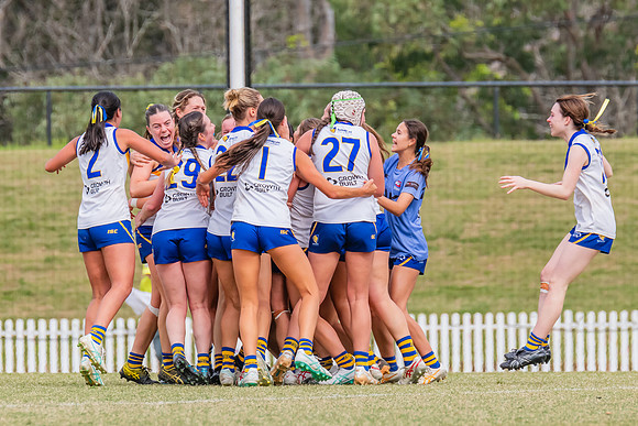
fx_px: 13448
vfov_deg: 1.8
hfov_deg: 2.7
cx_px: 288
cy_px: 180
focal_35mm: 759
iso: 800
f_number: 9
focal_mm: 420
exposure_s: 1/1250
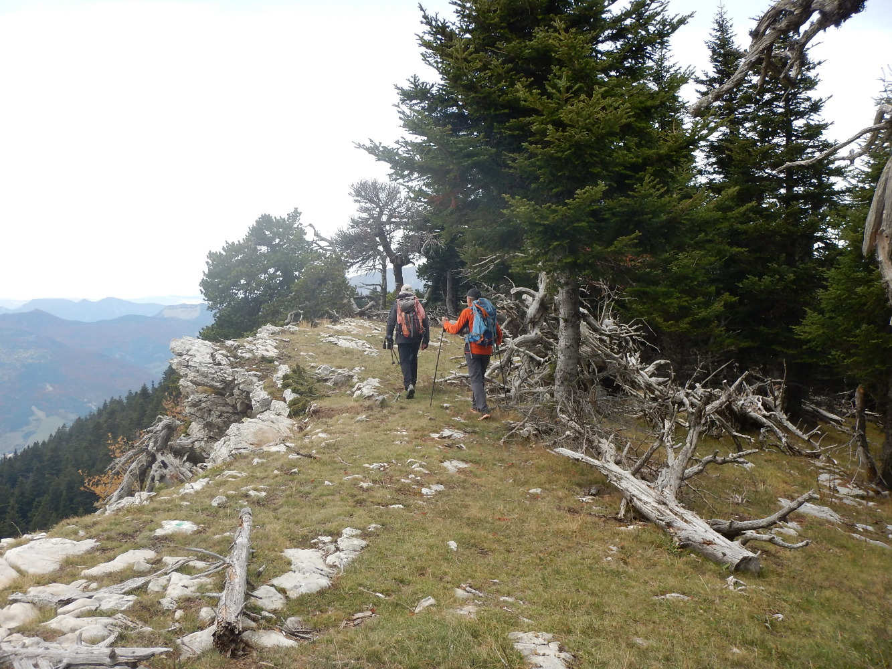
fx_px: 954
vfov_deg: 38.7
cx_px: 446
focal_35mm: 37
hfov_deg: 50.1
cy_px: 334
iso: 125
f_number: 4.2
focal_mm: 6.6
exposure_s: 1/200
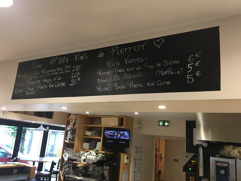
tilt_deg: +13.4
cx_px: 117
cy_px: 92
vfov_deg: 46.8
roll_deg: -5.2
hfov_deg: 60.0
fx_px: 209
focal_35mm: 30
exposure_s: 1/33
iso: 64
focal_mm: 4.15
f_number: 2.2
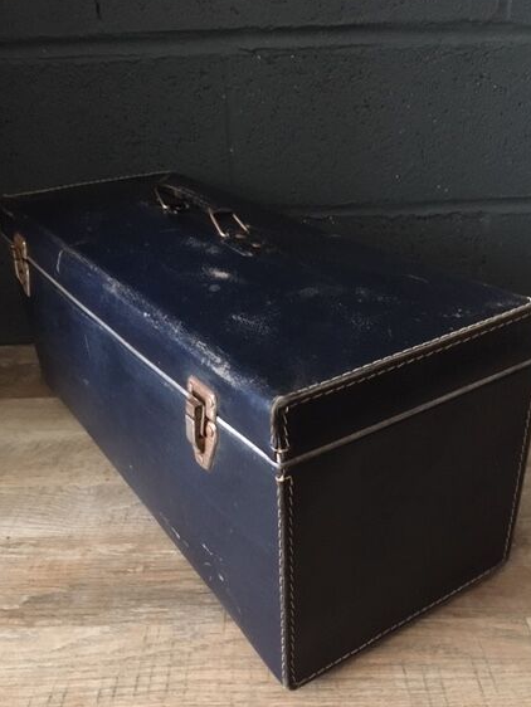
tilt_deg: -30.5
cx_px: 281
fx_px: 674
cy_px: 385
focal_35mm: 33
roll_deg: +1.4
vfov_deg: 55.3
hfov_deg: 43.0
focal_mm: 4.15
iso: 500
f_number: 2.2
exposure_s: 1/17
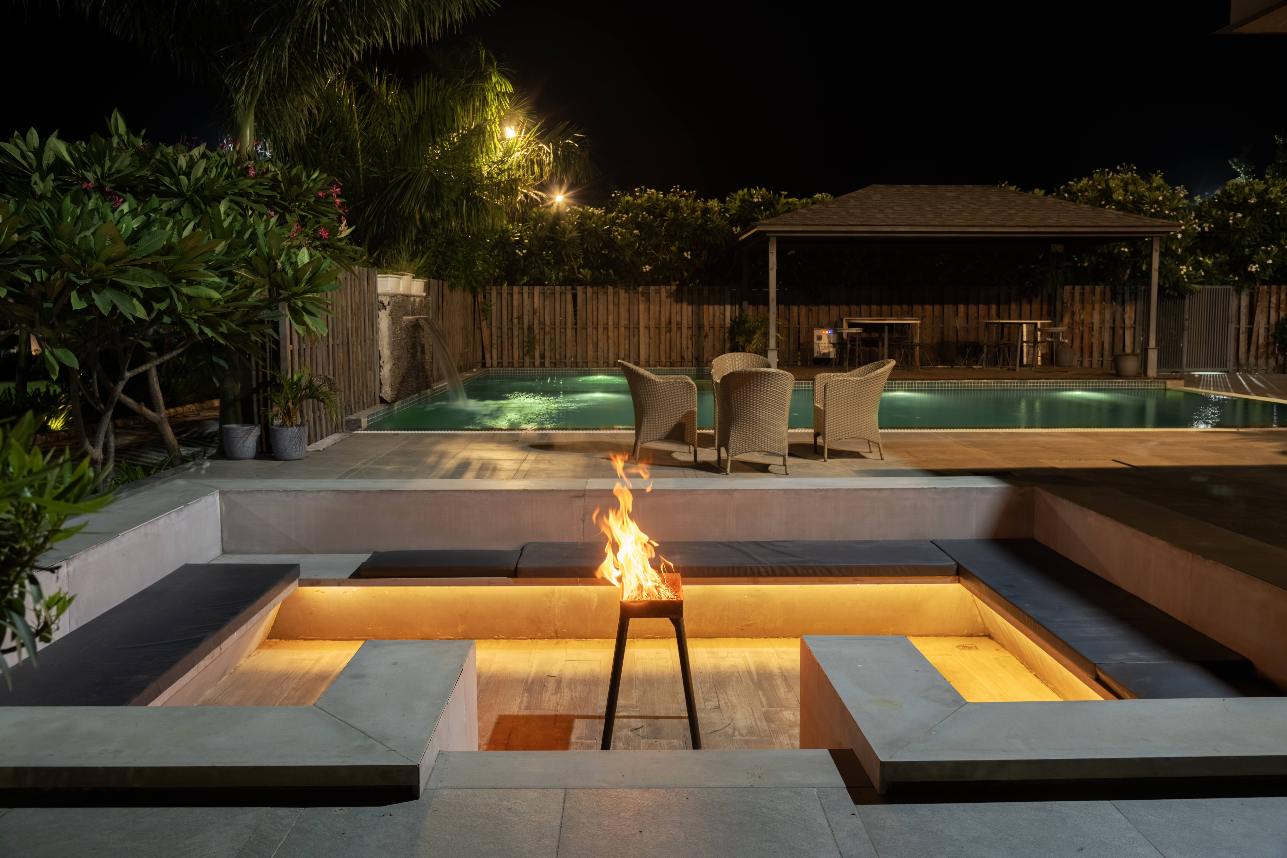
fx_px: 1108
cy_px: 429
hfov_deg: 60.3
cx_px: 644
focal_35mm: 31
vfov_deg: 42.3
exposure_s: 1/30
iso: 400
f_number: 8
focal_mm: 31
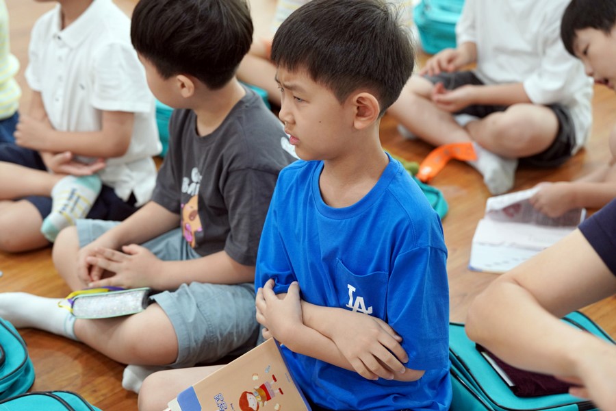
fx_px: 1352
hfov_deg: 25.7
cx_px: 308
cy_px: 206
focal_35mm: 79
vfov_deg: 17.3
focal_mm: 79
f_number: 4
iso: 2000
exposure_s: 1/160
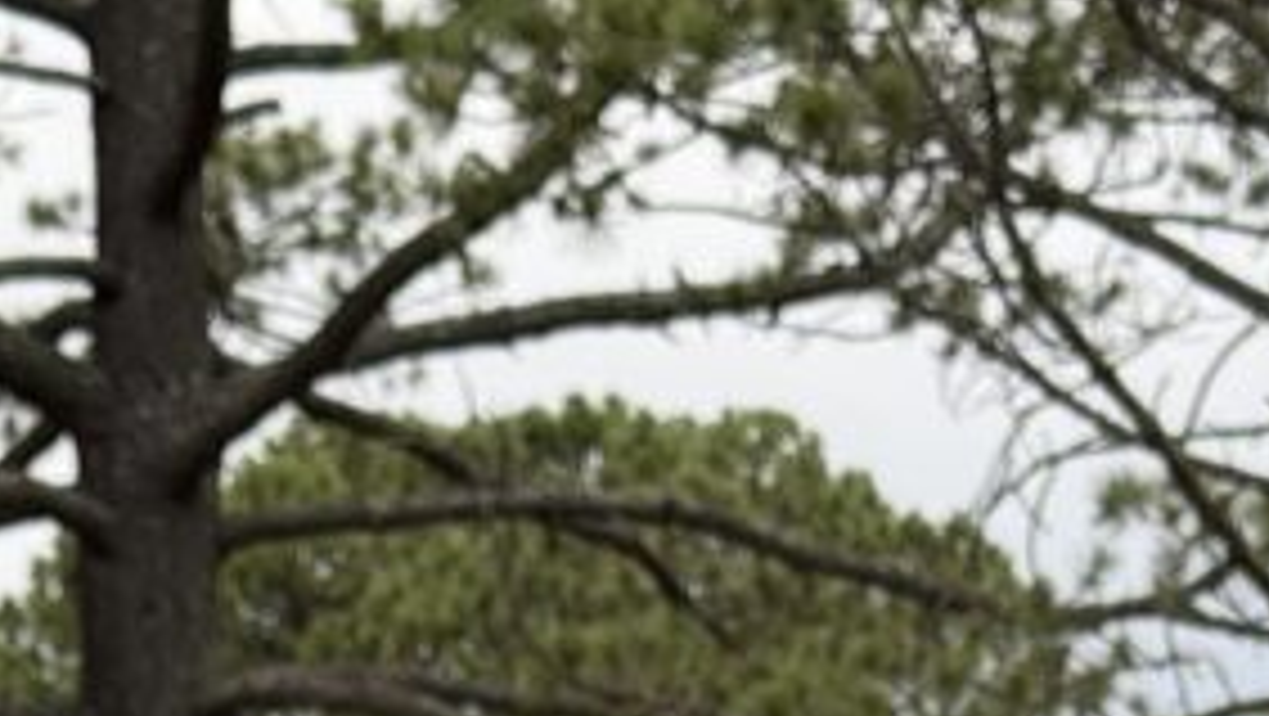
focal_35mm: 190
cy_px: 2301
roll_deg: -0.9
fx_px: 6397
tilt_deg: +2.4
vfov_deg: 5.9
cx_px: 99
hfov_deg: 11.3
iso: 64
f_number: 1.78
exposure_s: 1/432
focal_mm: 6.76
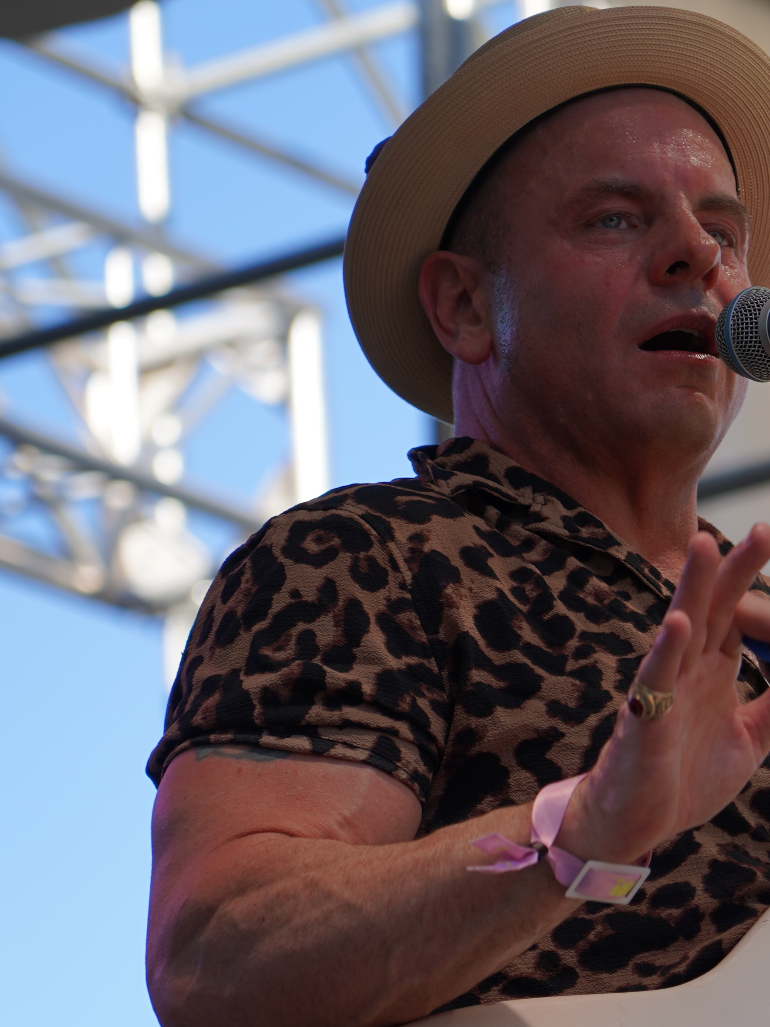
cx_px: 1020
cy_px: 748
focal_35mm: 242
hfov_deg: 6.1
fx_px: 7178
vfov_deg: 8.2
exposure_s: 1/320
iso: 100
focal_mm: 105
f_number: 4.5
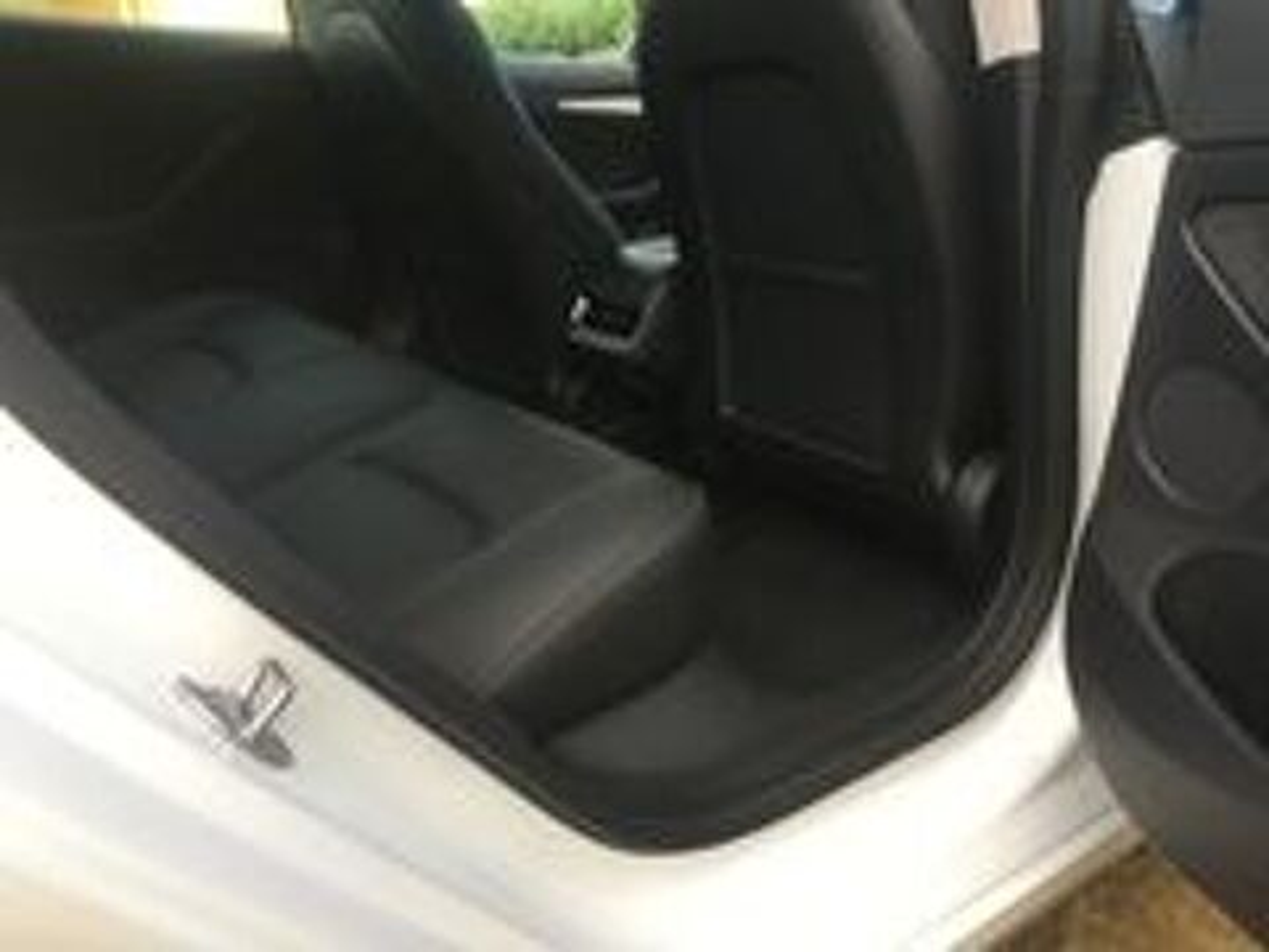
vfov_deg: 48.2
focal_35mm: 29
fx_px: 1063
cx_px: 634
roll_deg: +2.8
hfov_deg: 61.7
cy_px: 476
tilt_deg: -16.9
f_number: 2.2
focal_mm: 4.15
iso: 40
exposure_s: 1/100
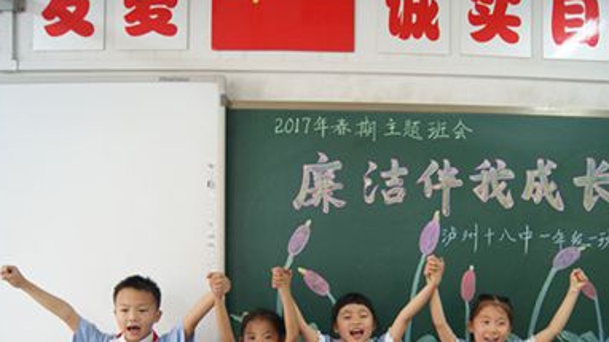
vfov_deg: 31.5
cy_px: 251
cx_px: 304
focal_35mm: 37
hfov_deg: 54.0
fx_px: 598
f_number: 3.5
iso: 400
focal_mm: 18
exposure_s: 1/30
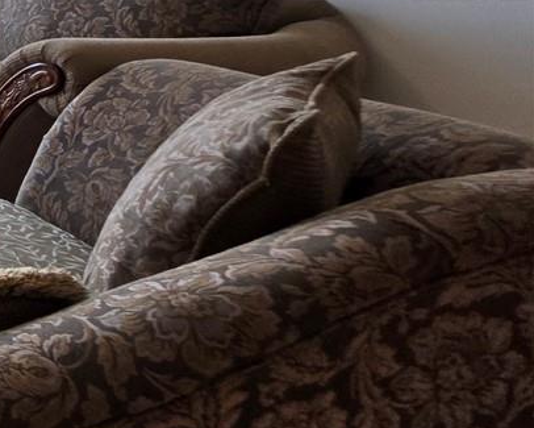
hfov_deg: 19.9
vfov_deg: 28.2
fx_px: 790
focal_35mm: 50
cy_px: -12
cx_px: -517
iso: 32
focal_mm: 2.2
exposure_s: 1/120
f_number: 1.9
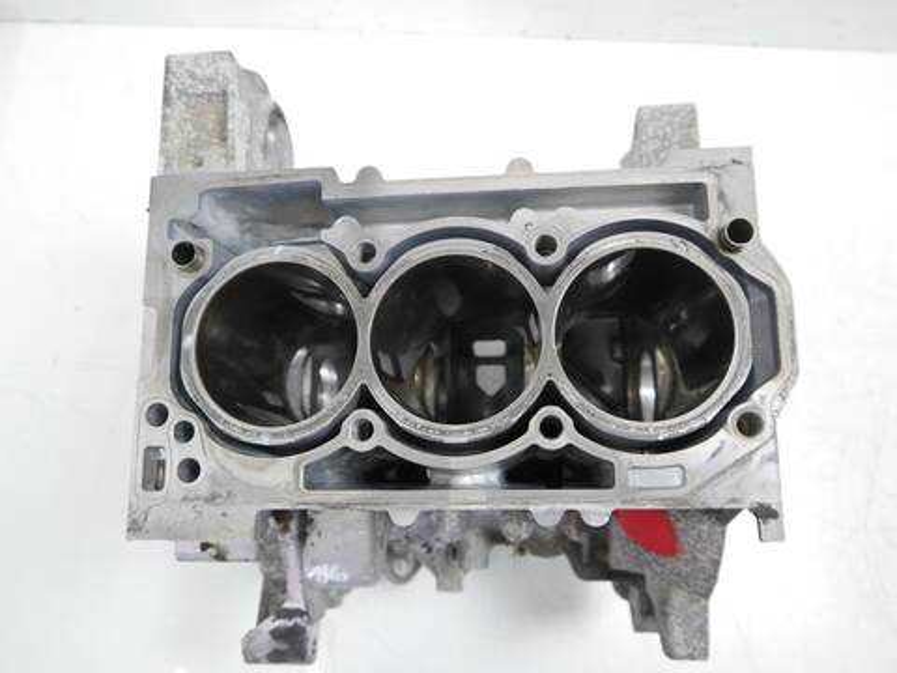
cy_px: 336
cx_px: 448
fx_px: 777
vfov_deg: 46.8
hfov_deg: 60.0
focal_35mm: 30
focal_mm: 15
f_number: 3.5
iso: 800
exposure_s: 1/60
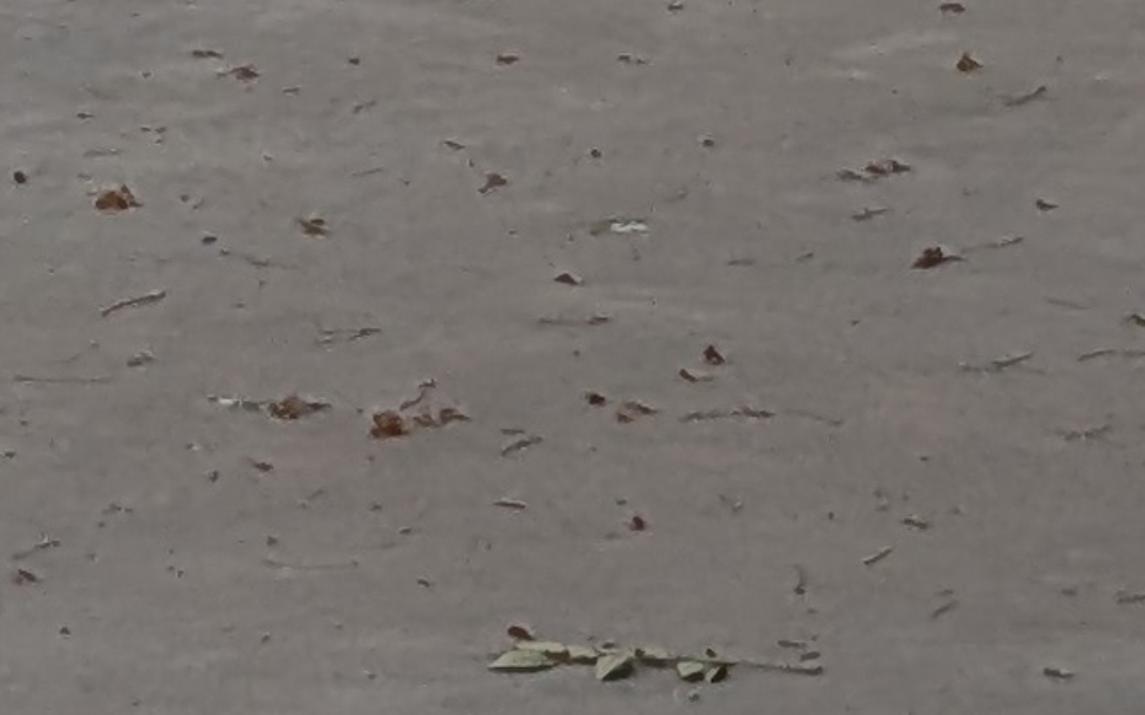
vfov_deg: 3.8
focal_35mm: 329
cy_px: -1776
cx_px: 4
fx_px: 10266
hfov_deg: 6.4
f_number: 1.68
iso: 19
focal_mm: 6.9
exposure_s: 1/336
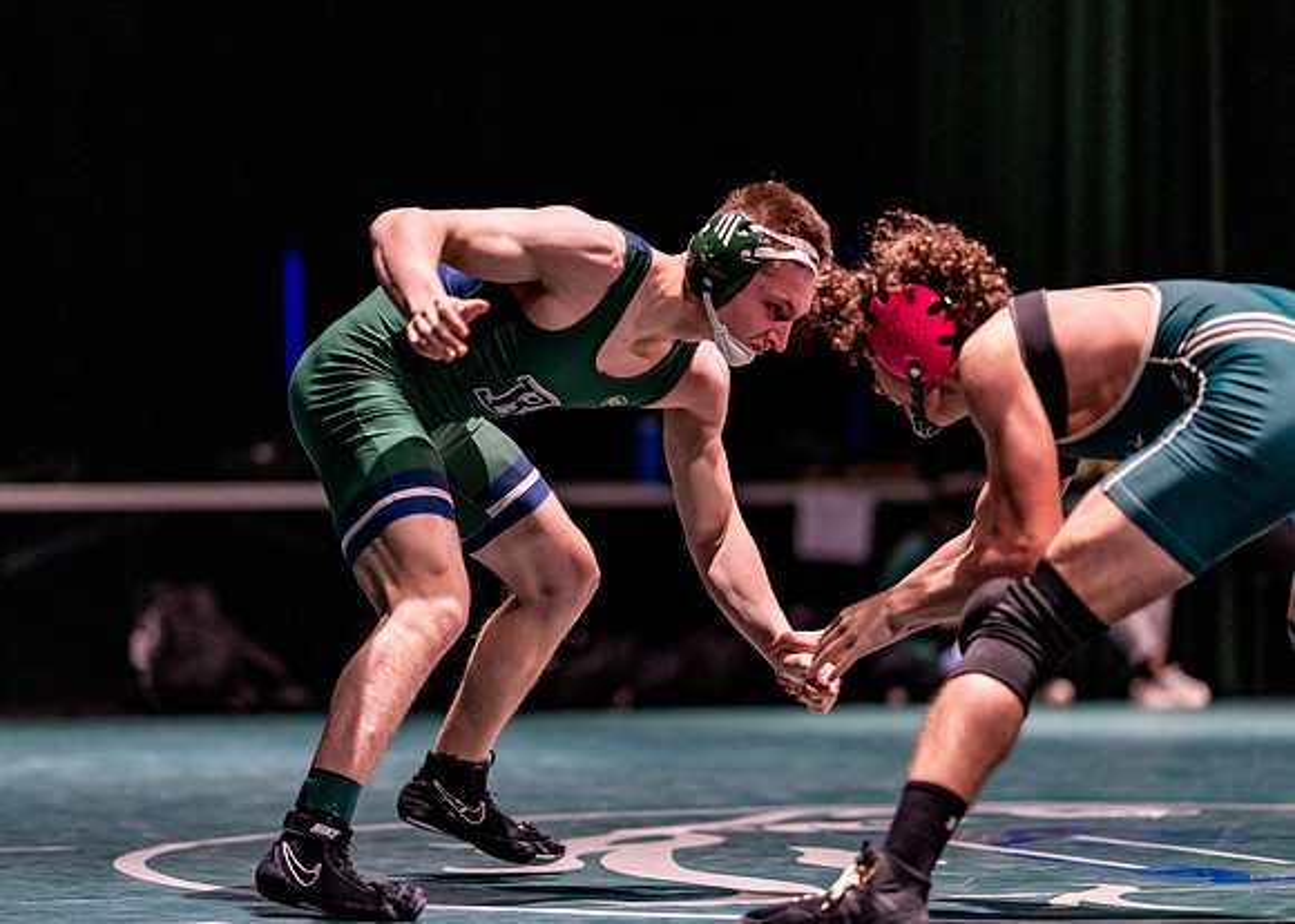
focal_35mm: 141
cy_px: 462
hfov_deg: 14.2
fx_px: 5202
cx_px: 648
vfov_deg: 10.2
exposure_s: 1/800
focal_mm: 135
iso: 2000
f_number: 1.8
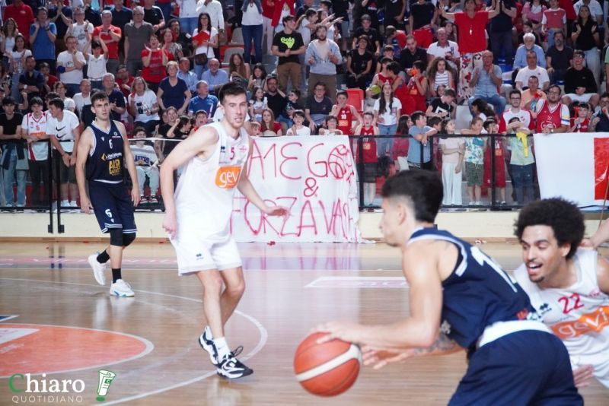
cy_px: 203
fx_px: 1472
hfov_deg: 23.4
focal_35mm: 87
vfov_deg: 15.7
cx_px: 304
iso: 5000
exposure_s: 1/800
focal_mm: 58
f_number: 4
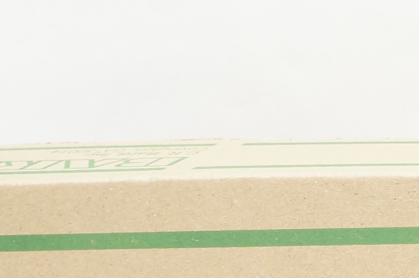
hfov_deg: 13.0
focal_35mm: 141
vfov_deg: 9.6
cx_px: 784
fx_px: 1639
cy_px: 311
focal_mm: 18
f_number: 5.6
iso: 800
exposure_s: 1/60
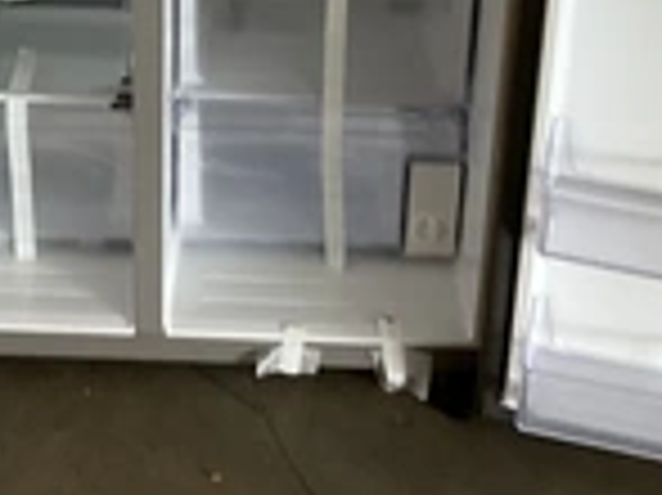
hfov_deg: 24.6
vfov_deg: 17.3
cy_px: -176
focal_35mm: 79
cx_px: 198
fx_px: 1510
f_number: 1.8
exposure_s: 1/60
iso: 100
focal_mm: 3
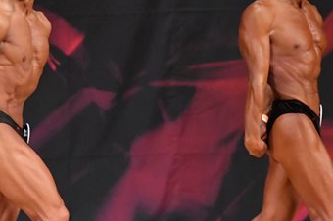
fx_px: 6321
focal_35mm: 684
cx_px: 154
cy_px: 125
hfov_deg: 3.0
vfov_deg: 2.0
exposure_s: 1/400
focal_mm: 200
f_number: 5.6
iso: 5600
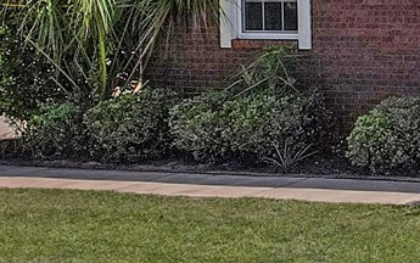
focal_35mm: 141
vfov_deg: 9.3
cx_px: 844
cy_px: 23
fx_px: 1615
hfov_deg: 12.9
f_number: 2.8
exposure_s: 1/730
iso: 100
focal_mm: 8.38
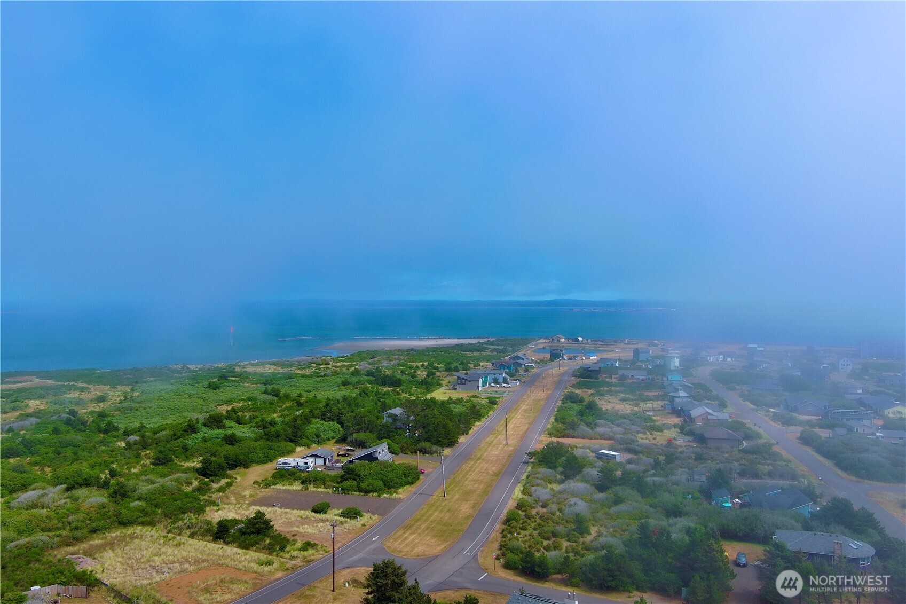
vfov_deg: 45.0
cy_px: 302
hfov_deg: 63.7
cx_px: 453
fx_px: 730
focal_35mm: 29
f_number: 2.8
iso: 100
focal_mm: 10.57
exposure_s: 1/1799
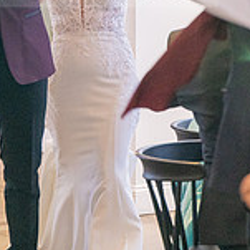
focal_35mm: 228
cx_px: 78
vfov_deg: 7.6
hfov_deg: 7.7
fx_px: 1863
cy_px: -32
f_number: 2.8
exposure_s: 1/125
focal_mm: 70
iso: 1600
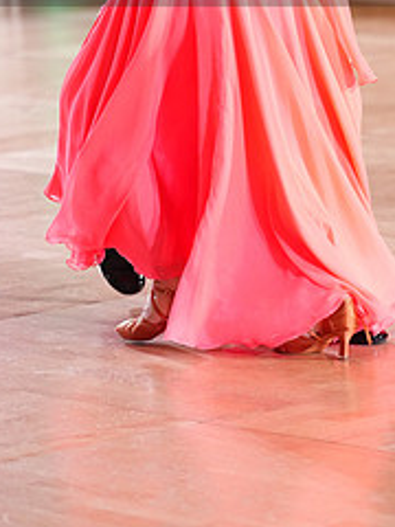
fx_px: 3712
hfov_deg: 6.1
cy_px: -66
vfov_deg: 8.1
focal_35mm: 244
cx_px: 240
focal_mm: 105
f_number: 2.8
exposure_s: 1/640
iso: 2500
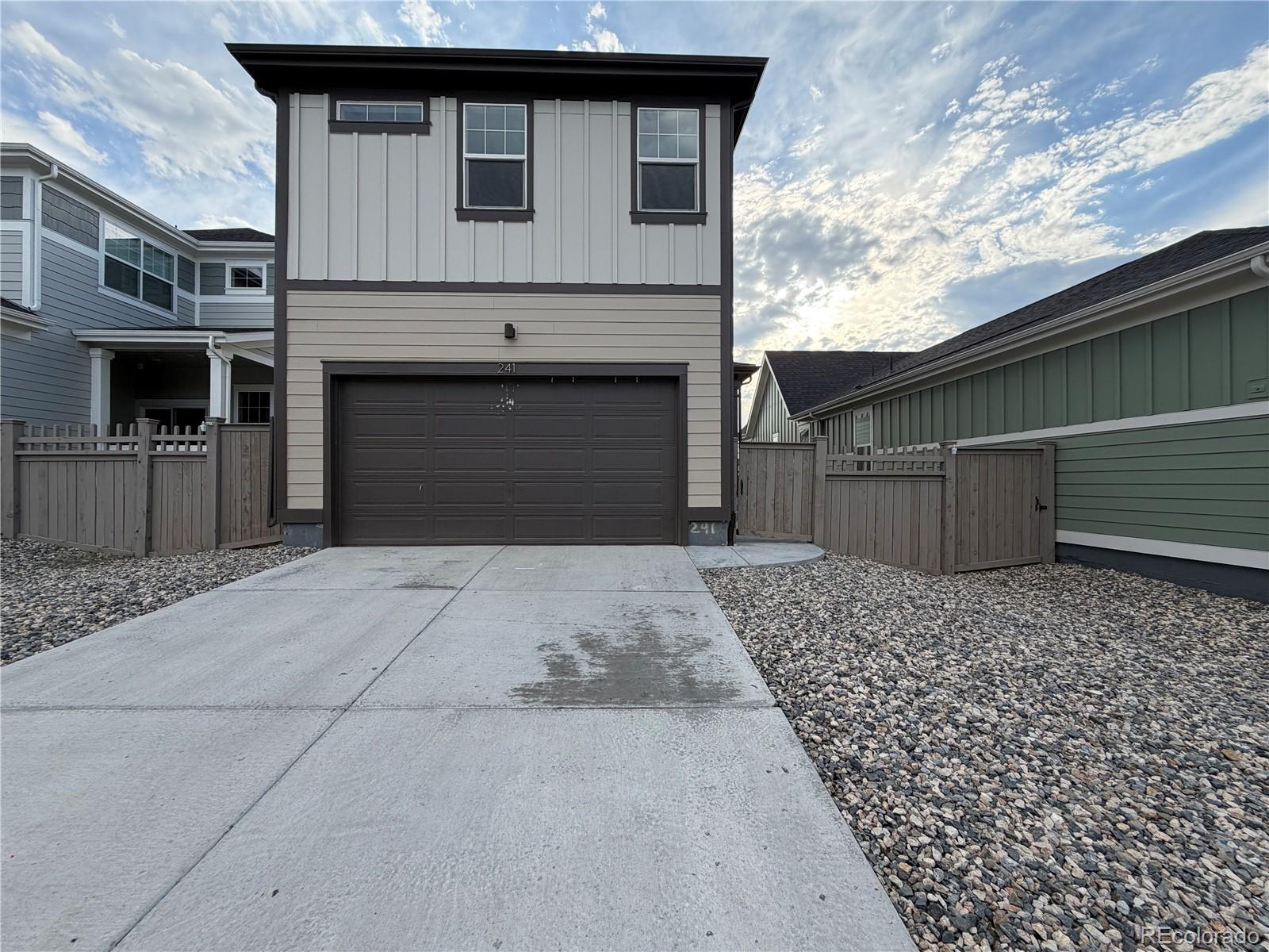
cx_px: 634
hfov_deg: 102.1
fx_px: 513
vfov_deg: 85.7
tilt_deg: -0.2
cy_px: 476
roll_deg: +0.3
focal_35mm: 14
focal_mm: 2.22
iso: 40
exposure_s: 1/602
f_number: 2.2
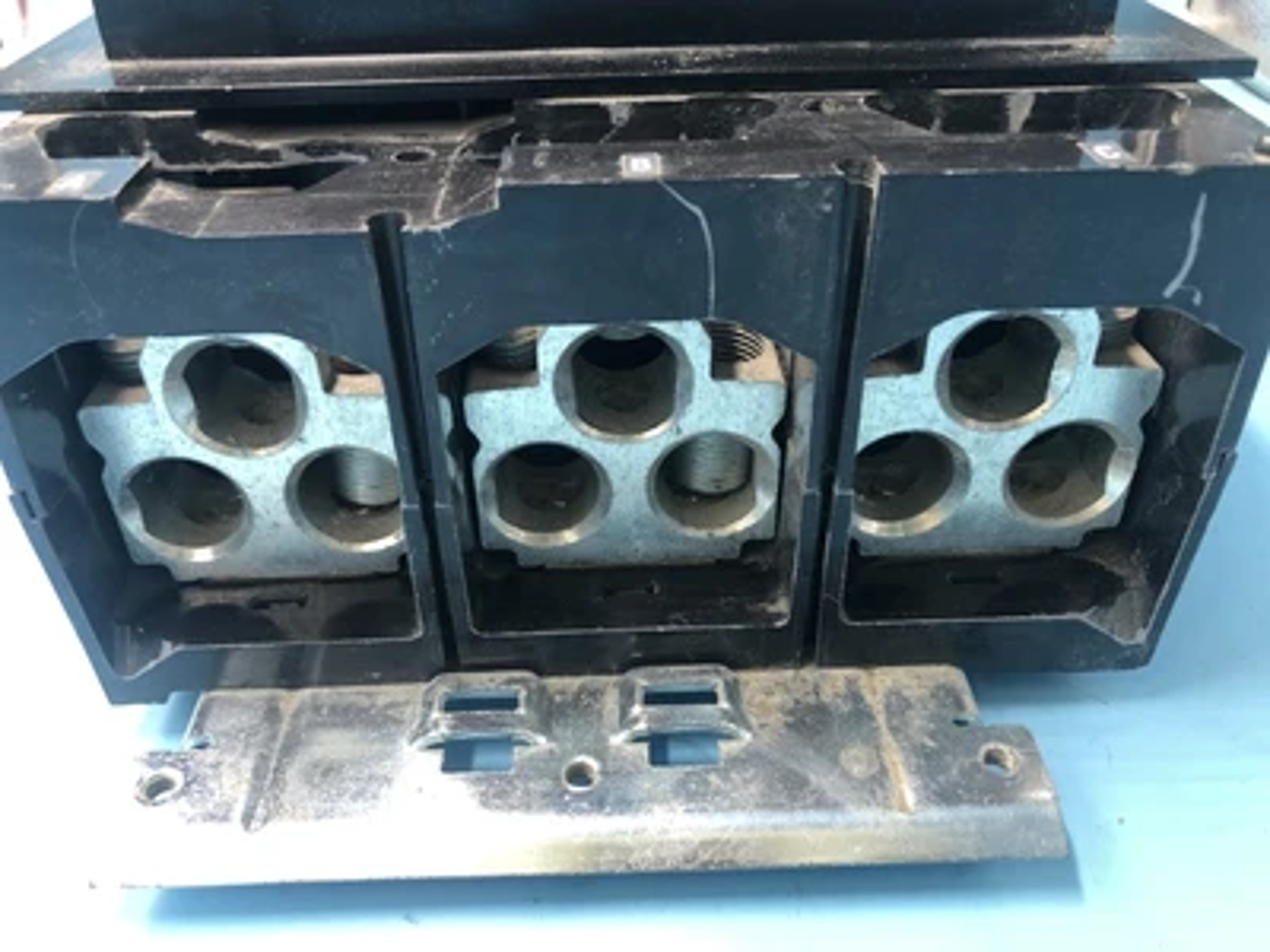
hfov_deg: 63.4
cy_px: 476
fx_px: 1027
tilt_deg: -36.6
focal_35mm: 28
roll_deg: +1.2
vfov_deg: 49.7
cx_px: 635
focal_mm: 3.99
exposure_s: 1/30
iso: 32
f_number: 1.8
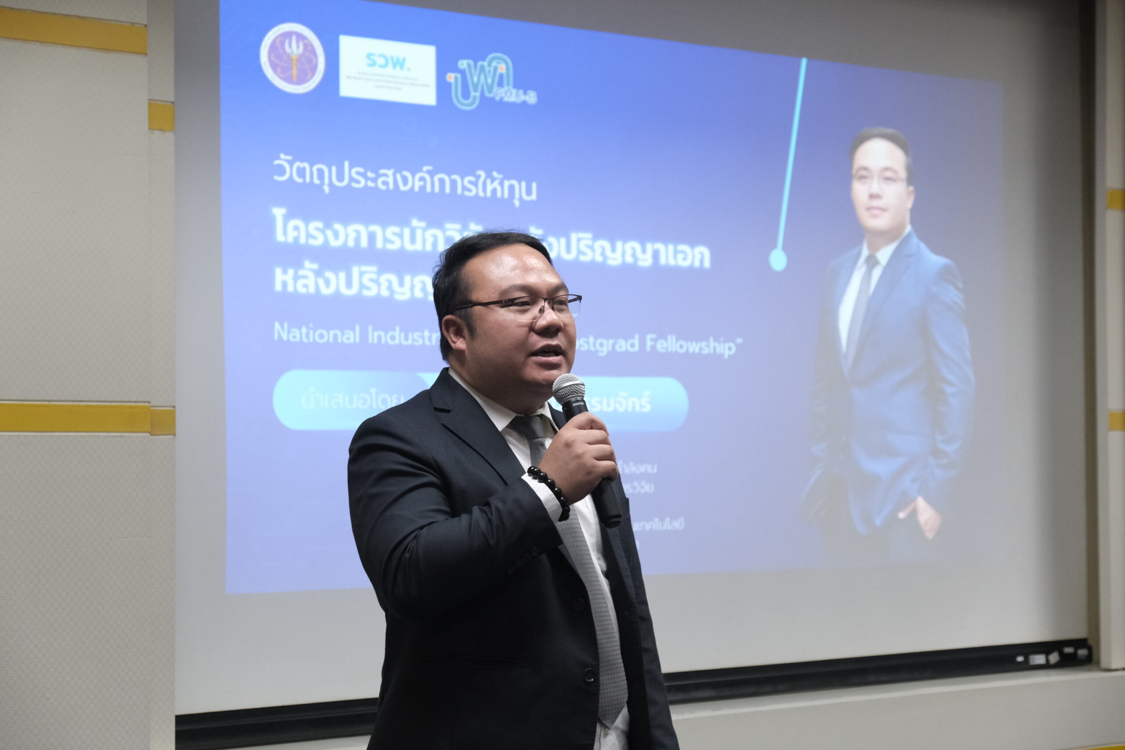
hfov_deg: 27.0
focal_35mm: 75
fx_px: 2344
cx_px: 562
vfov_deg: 18.2
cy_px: 375
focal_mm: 50
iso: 2500
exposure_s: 1/200
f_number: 3.6
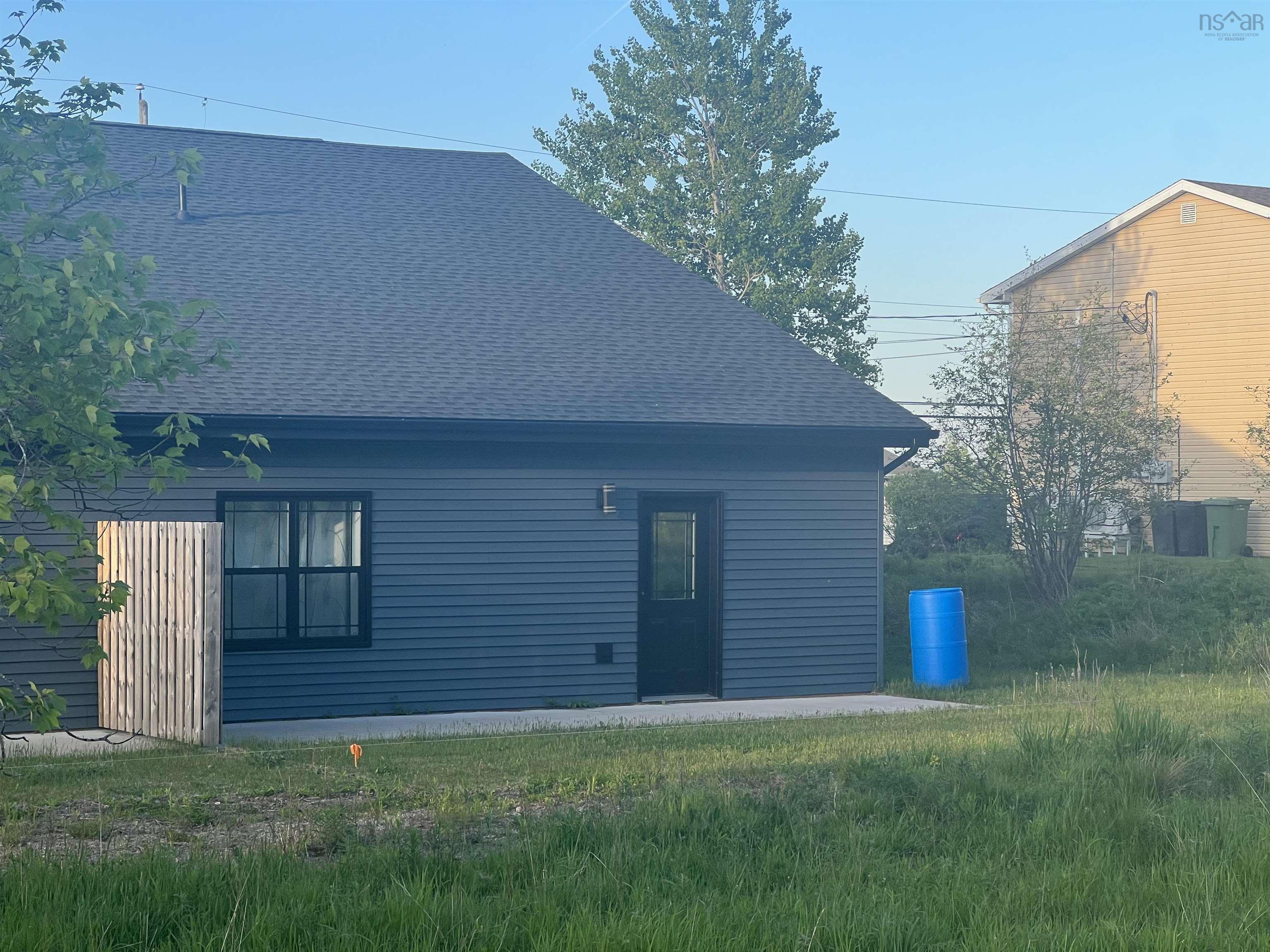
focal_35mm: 77
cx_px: 635
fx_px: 2825
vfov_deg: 19.1
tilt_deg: +0.0
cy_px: 476
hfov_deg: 25.3
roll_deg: +0.3
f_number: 2.8
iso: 32
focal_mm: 9
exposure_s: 1/168
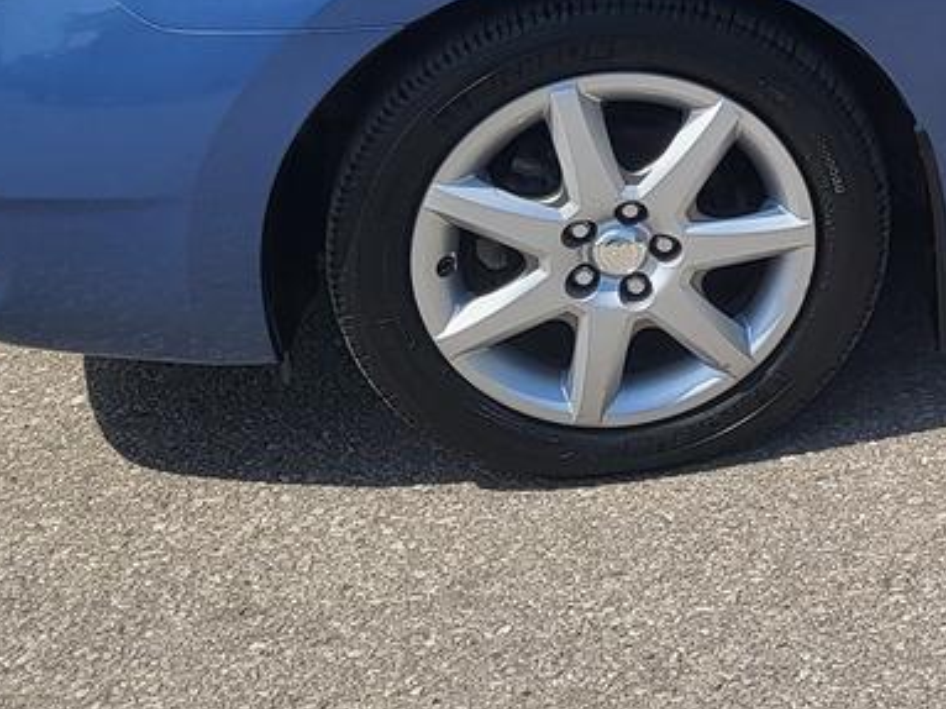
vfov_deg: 16.4
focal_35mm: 87
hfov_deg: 19.7
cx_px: 1388
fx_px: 2377
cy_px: -104
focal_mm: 5.4
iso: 40
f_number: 1.8
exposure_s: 1/2021
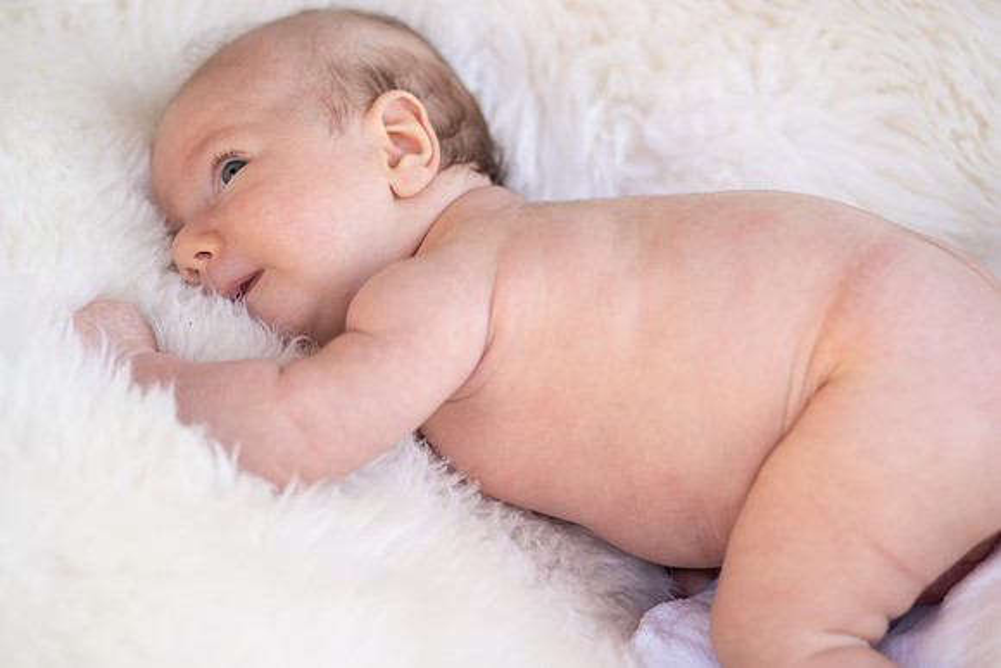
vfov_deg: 16.1
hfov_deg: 23.9
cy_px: 334
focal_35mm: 85
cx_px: 500
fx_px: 2364
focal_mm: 85
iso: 100
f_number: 2.5
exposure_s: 1/125
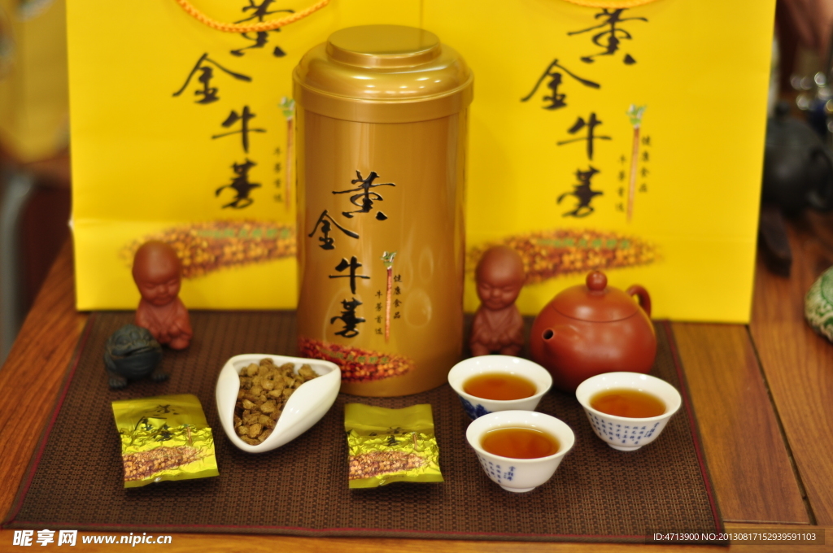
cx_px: 416
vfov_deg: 18.1
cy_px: 276
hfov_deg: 27.0
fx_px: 1733
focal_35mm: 75
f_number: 1.8
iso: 200
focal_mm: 50
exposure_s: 1/50
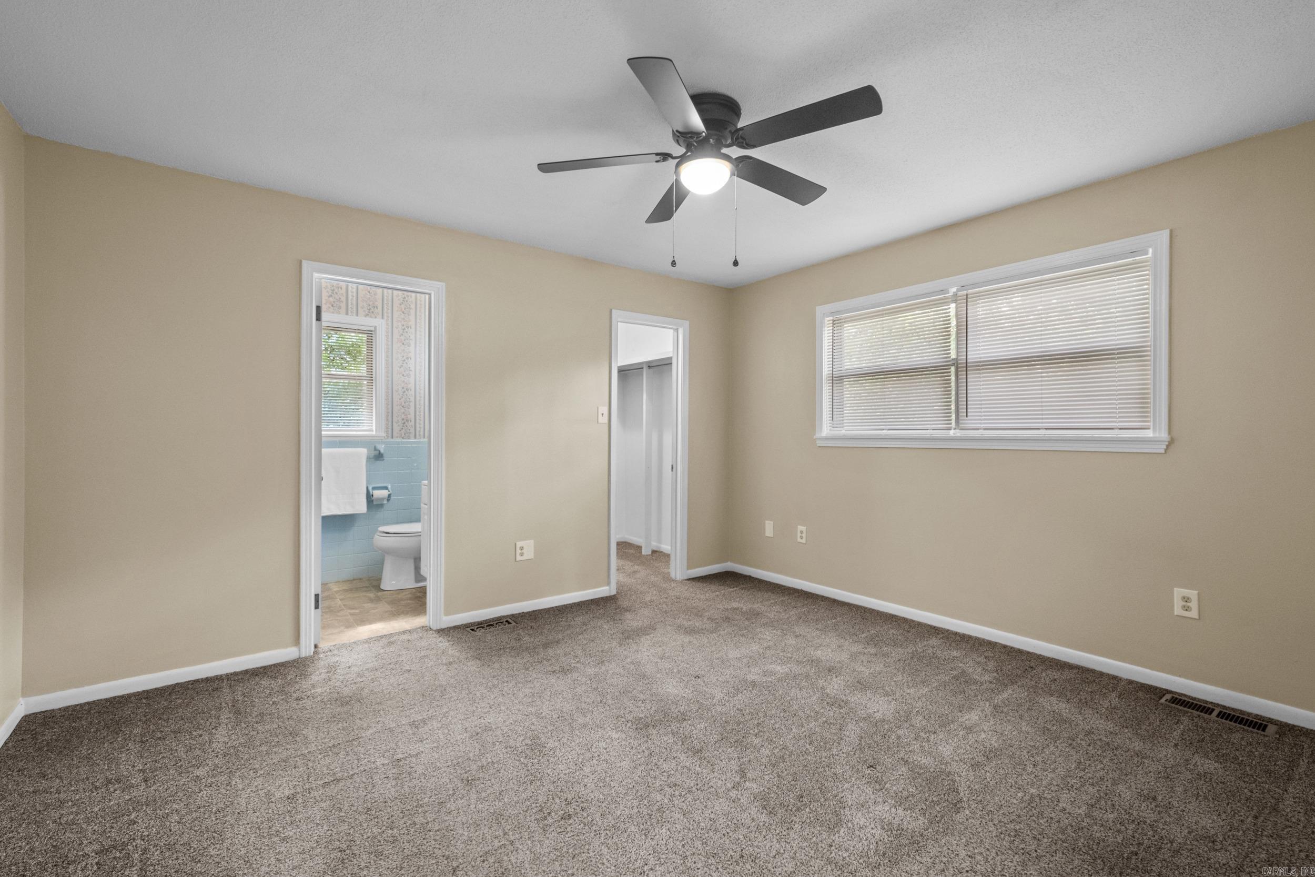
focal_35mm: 15
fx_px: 548
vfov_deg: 77.3
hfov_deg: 100.4
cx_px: 658
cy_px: 438
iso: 800
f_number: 8
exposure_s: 1/1.67
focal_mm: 10
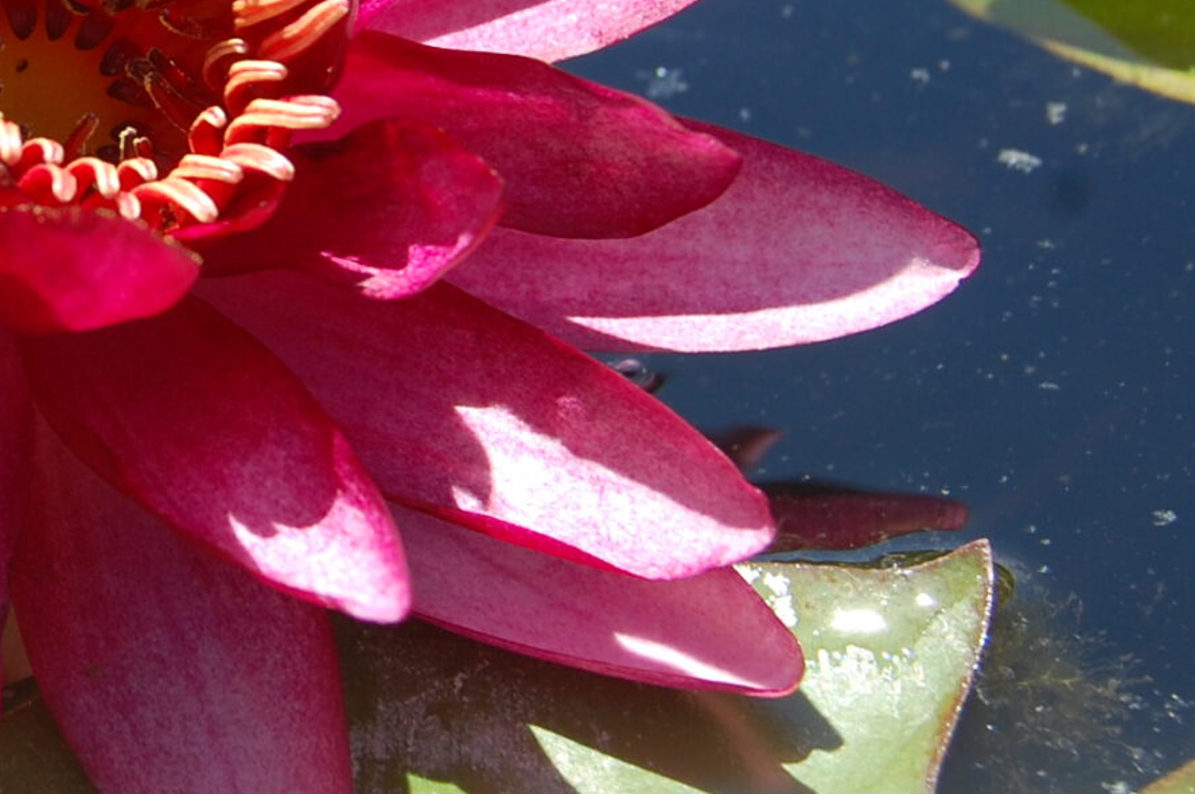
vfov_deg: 9.3
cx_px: -16
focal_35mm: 147
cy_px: 124
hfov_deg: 13.8
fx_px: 4874
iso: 200
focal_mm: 34
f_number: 8
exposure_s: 1/250
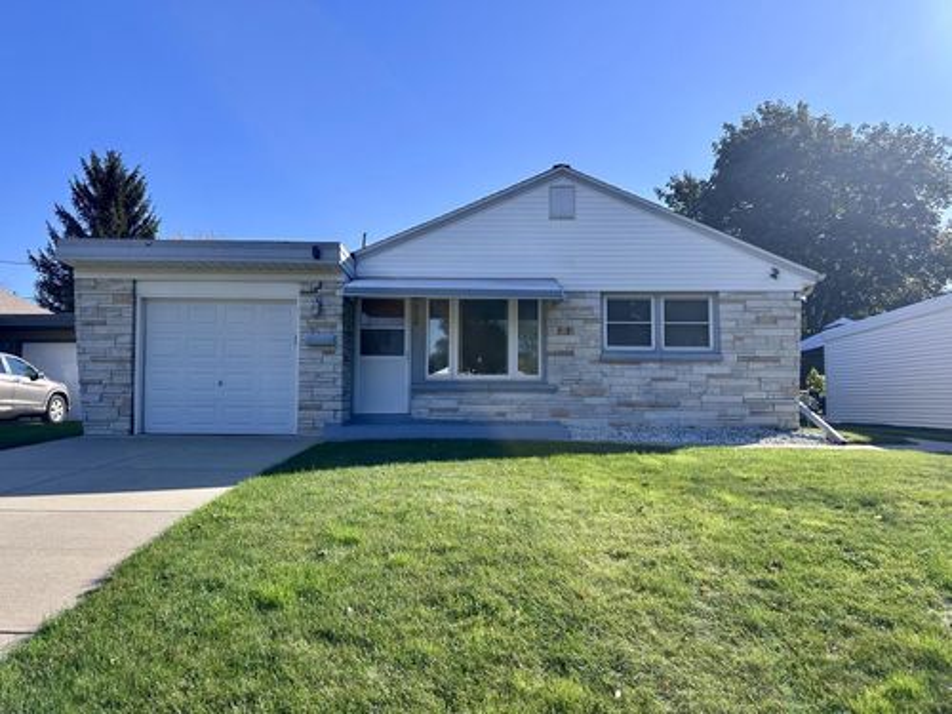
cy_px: 357
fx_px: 660
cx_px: 476
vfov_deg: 56.8
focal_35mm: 24
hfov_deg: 71.6
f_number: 1.78
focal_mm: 6.86
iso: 80
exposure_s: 1/3247
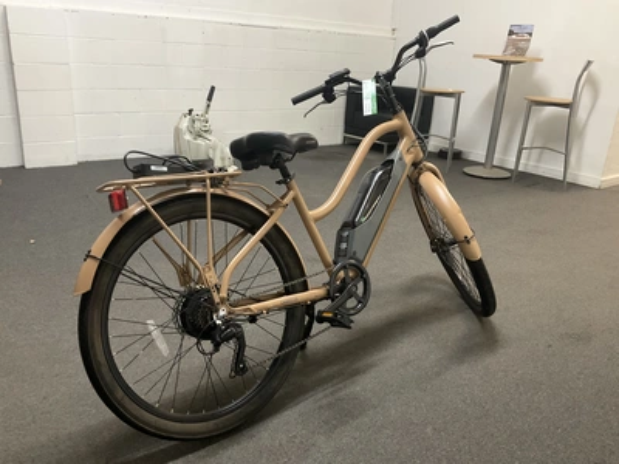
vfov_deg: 48.2
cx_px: 310
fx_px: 519
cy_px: 232
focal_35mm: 29
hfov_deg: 61.7
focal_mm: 3
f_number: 1.8
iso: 250
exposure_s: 1/40
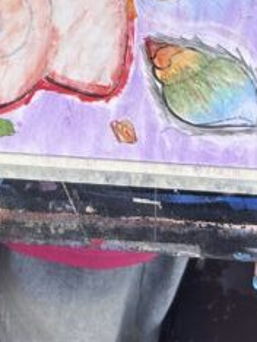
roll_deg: -2.1
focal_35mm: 111
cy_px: -232
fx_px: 1097
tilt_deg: -26.5
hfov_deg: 13.2
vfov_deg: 15.7
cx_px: -4
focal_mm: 5.7
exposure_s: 1/100
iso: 50
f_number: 1.5
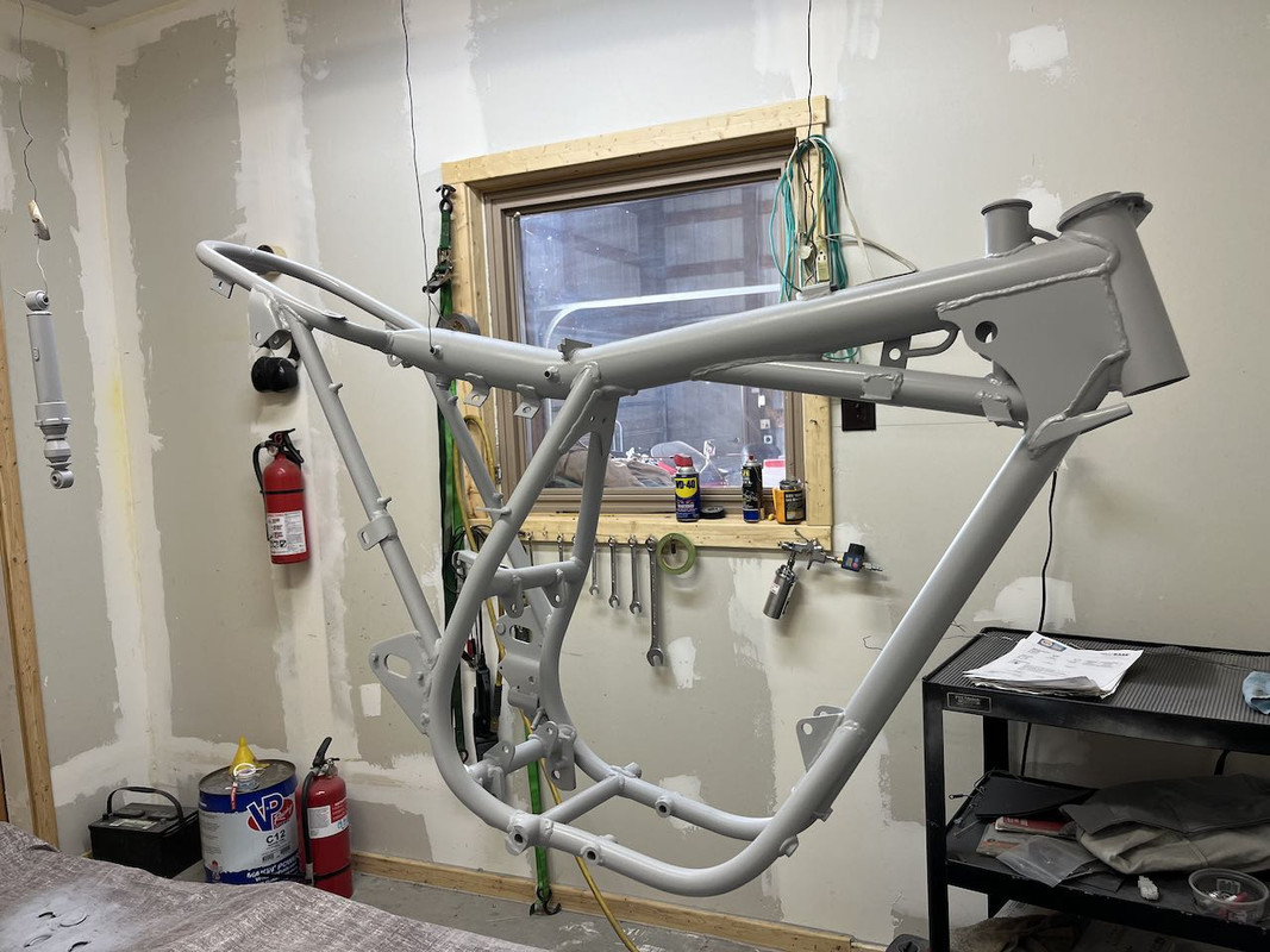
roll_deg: +2.9
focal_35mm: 26
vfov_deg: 53.1
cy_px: 476
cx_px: 635
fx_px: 954
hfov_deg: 67.3
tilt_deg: -5.2
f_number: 1.6
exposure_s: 1/60
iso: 80
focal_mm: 5.1
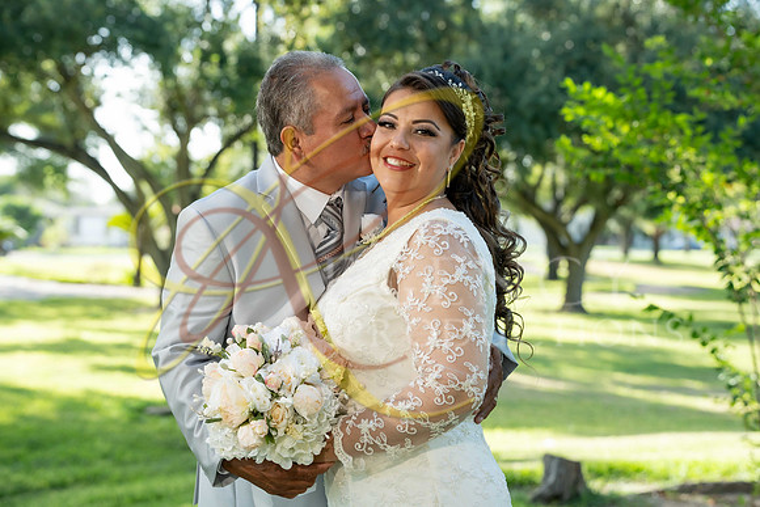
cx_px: 380
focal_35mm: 68
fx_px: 1436
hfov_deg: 29.6
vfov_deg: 20.0
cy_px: 254
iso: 500
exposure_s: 1/500
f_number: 4
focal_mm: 68
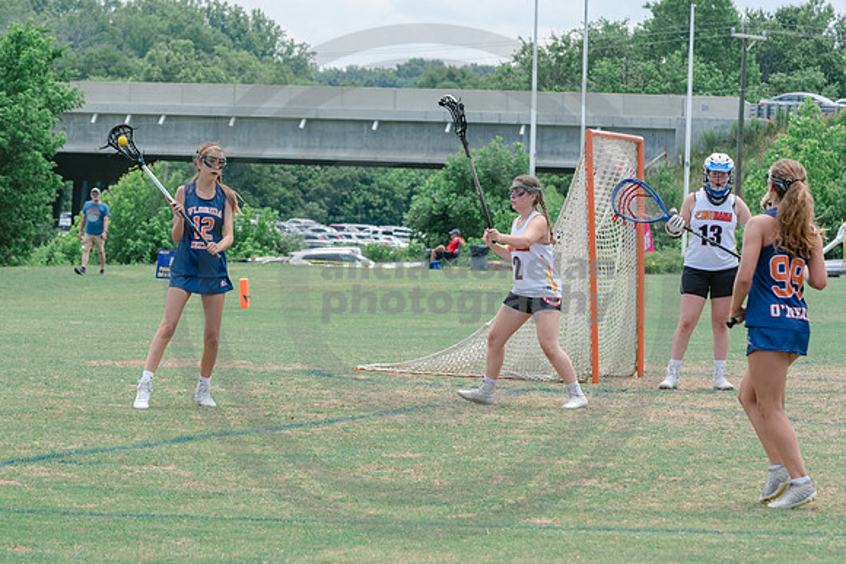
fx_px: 4347
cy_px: 282
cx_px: 194
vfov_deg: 7.4
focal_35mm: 185
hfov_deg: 11.1
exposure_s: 1/800
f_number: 7.1
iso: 400
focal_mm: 120
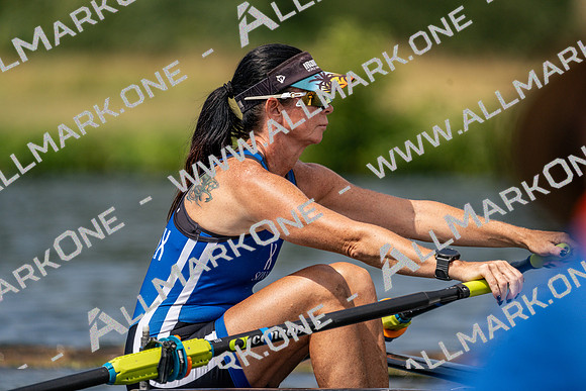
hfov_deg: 3.8
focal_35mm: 541
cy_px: 196
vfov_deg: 2.5
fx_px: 8808
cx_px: 293
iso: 250
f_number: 6.3
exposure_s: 1/1600
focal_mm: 541
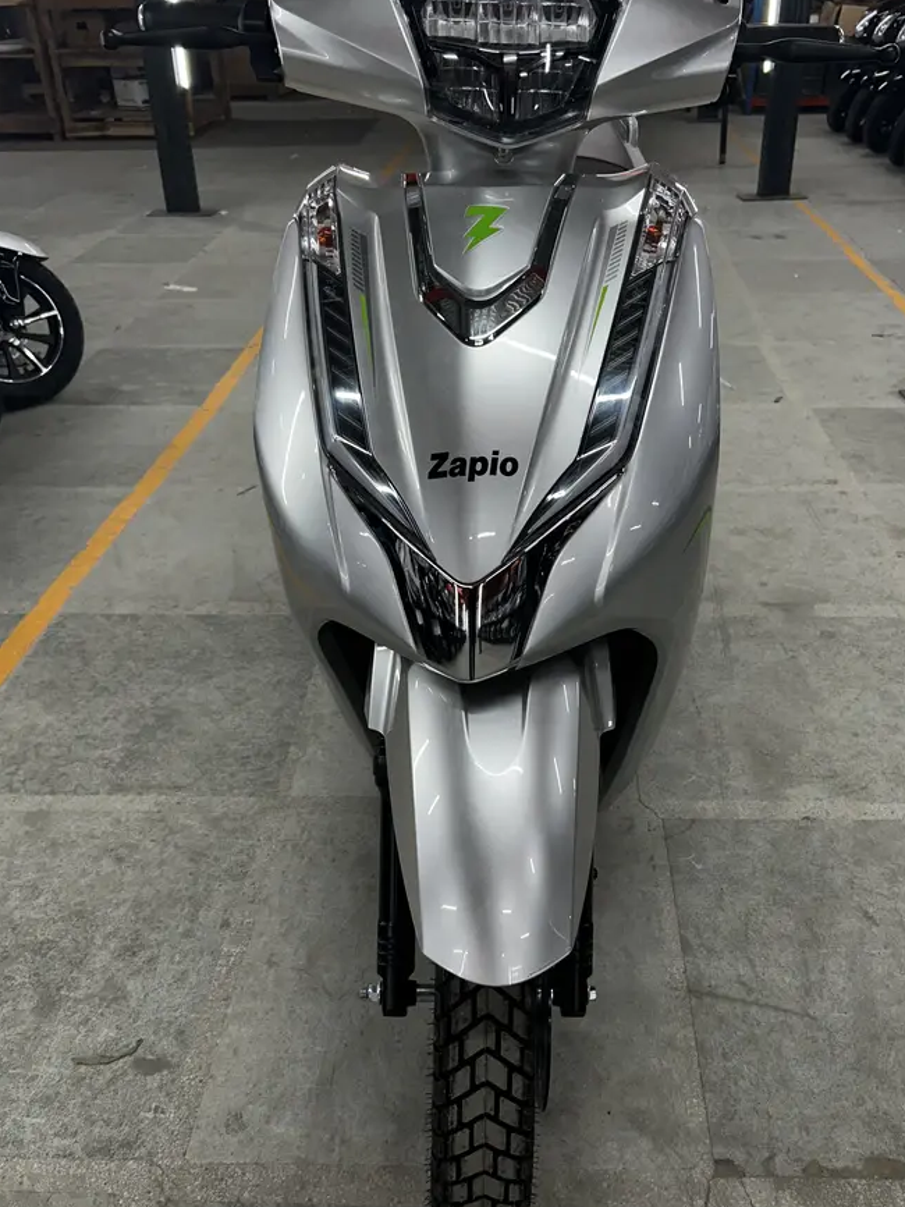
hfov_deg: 46.7
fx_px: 1046
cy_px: 610
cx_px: 497
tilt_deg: -32.2
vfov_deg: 60.0
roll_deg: +0.7
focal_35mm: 30
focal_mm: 5.7
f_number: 1.5
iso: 100
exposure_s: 1/100
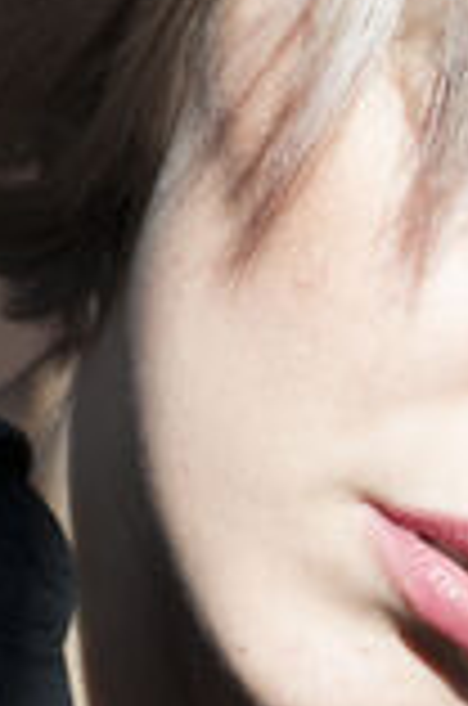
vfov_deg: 6.8
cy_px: 522
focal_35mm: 302
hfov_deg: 4.5
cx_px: 630
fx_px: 5915
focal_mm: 50
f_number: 3.5
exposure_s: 1/1000
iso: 200
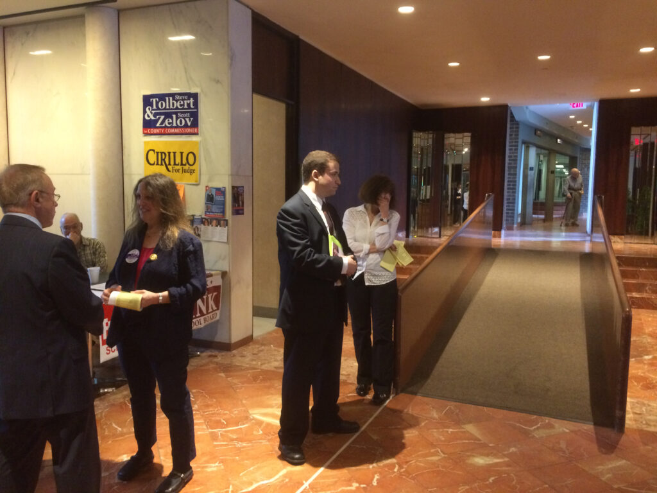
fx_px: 550
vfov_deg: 48.2
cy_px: 246
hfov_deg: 61.7
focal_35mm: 29
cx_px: 328
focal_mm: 4.15
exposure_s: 1/20
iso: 320
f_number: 2.2
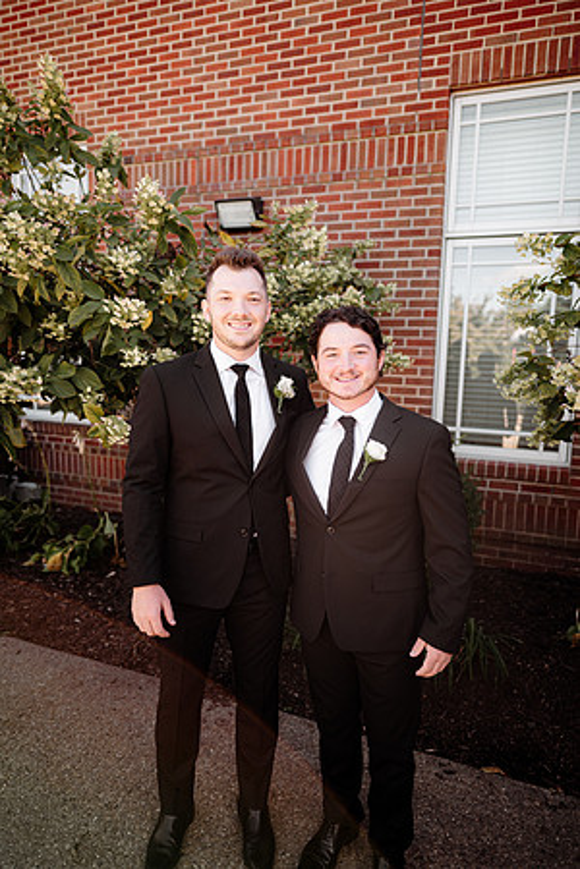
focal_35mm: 24
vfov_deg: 73.7
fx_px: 580
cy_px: 434
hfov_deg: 53.1
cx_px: 290
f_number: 2.2
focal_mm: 24
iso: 125
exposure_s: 1/500
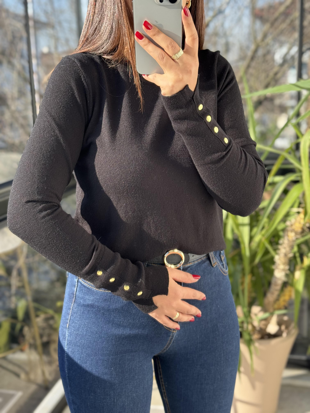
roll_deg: +1.4
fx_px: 573
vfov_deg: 39.7
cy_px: 206
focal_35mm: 48
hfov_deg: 30.3
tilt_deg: -27.3
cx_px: 155
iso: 64
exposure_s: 1/372
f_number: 1.78
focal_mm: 6.76
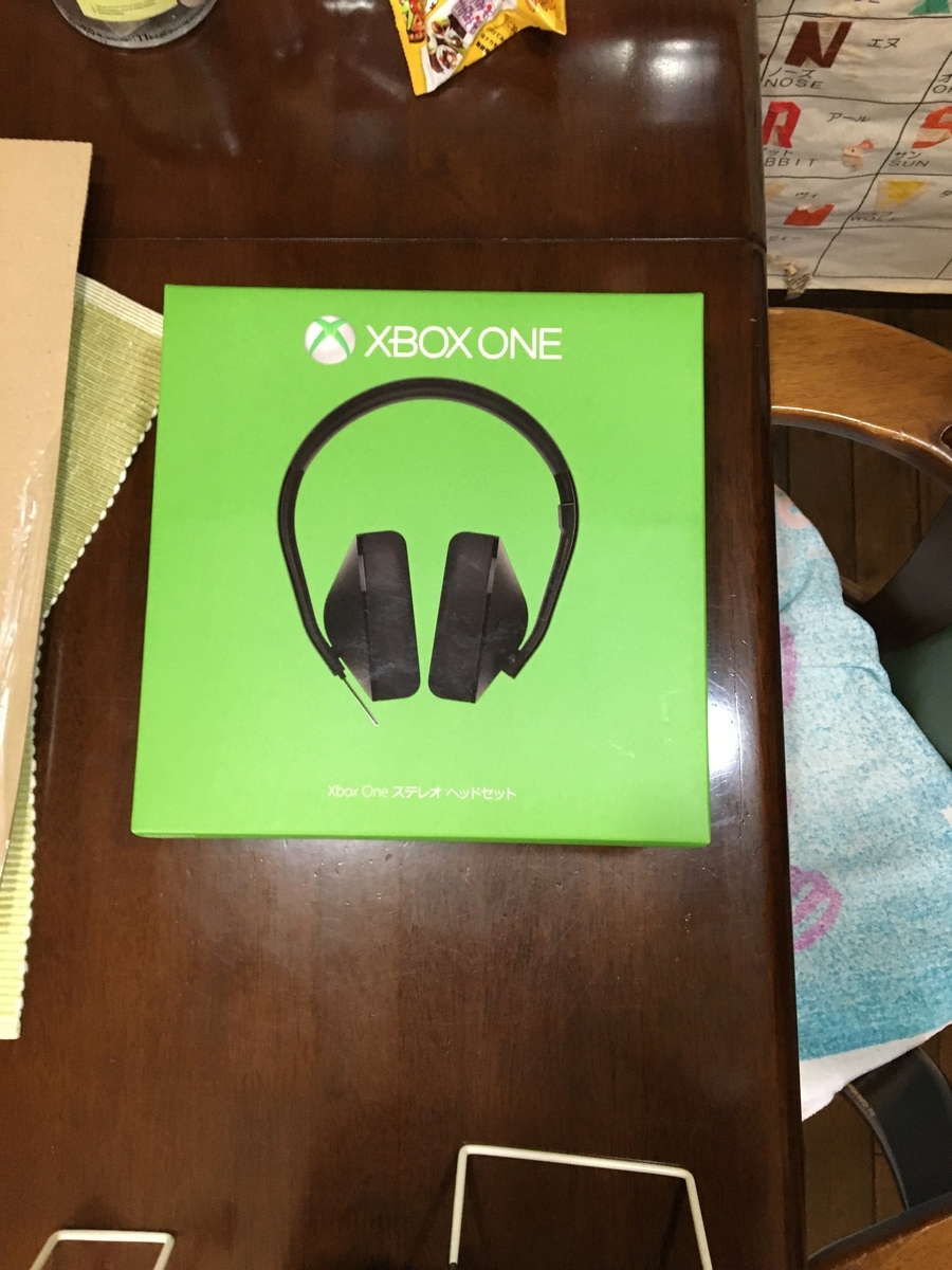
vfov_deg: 61.7
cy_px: 635
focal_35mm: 29
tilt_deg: -82.4
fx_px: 1063
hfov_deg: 48.2
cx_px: 476
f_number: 2.2
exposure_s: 1/20
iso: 200
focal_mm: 4.15
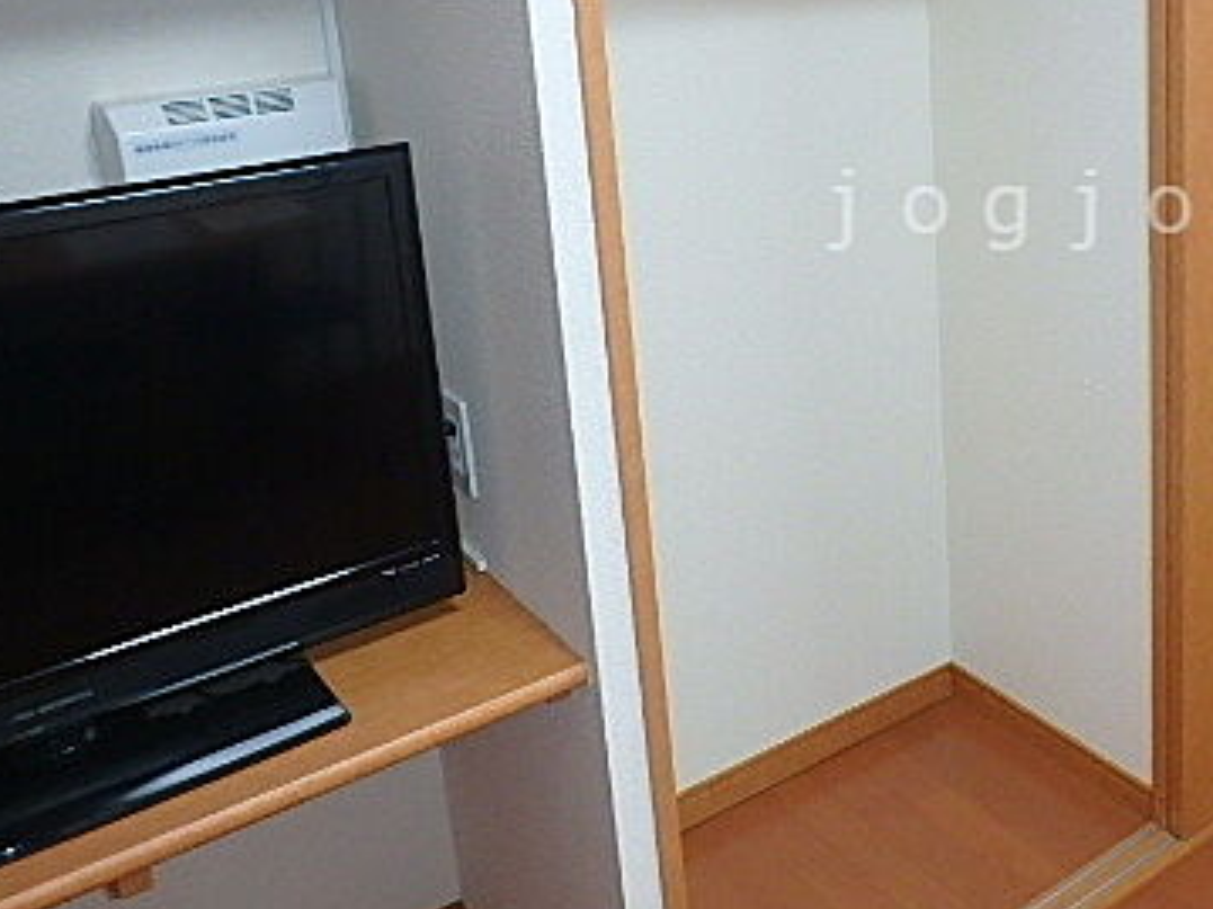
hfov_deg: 42.5
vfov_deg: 34.3
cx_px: 1058
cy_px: 210
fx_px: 1436
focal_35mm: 41
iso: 400
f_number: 3.8
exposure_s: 1/30
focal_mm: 4
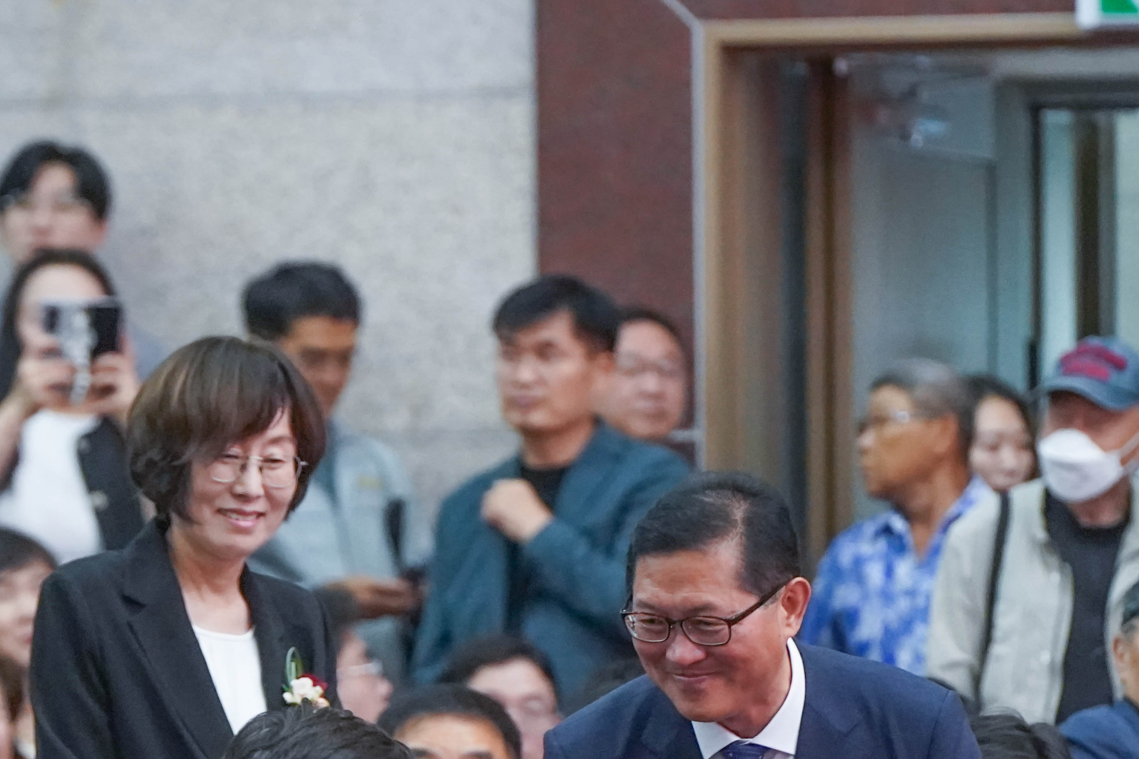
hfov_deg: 6.0
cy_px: 726
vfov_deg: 4.0
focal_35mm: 343
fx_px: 10851
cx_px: 729
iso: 6400
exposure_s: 1/160
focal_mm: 158
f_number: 4
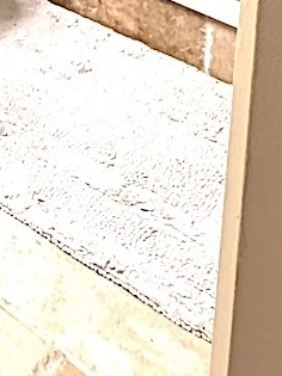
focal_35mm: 80
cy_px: -424
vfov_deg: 16.6
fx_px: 870
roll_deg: -0.7
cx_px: -384
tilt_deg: -3.4
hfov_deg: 13.6
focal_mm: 2.22
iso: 320
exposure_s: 1/60
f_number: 2.2
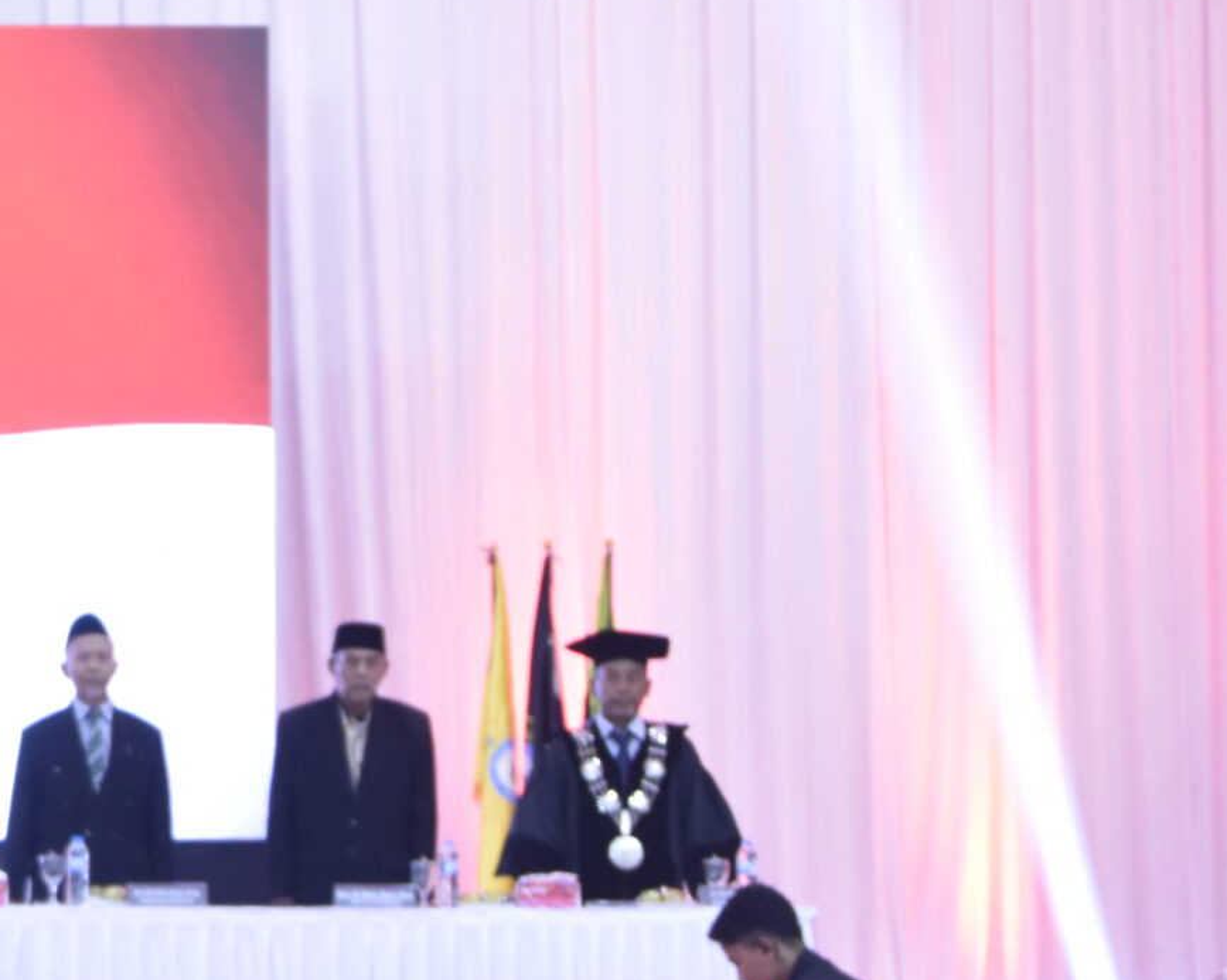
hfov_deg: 11.7
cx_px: -566
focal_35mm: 158
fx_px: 5736
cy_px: 554
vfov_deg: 9.8
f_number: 2.8
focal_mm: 38
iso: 1600
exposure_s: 1/100
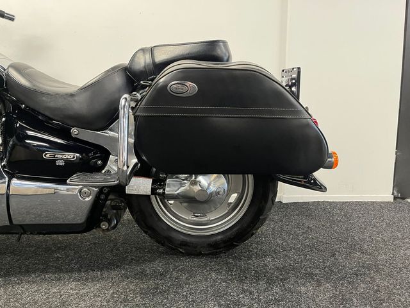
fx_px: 308
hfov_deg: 67.3
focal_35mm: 26
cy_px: 154
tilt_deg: -6.2
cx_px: 205
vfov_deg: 53.1
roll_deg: +0.3
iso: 200
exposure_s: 1/50
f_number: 1.6
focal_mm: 5.1
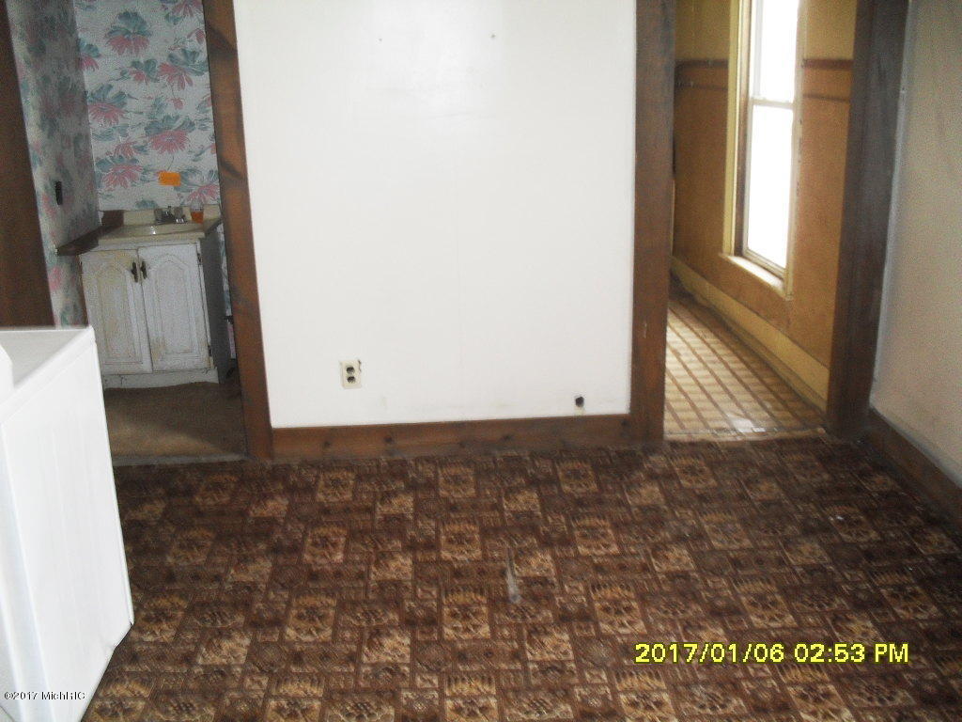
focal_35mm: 35
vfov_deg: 40.7
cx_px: 481
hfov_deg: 52.6
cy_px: 361
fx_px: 973
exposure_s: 1/45
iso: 200
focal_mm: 6.3
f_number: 3.2
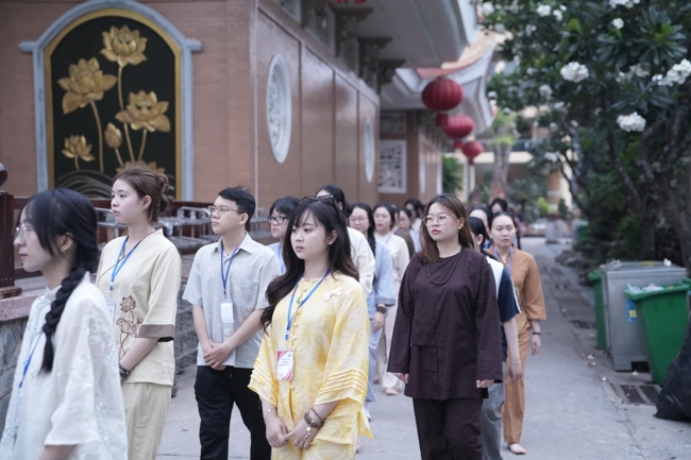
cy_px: 230
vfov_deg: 25.5
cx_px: 346
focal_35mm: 53
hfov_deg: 37.5
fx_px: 1017
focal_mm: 53
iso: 4000
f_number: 2.8
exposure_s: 1/400
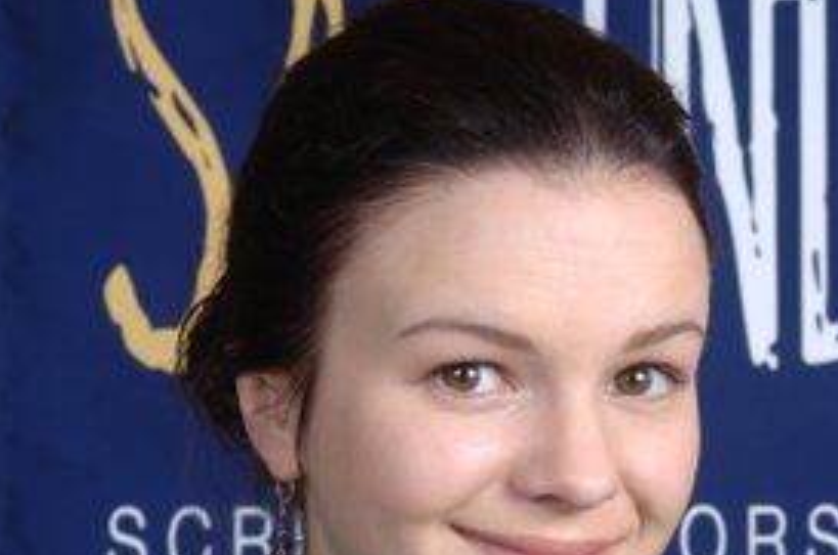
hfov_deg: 12.4
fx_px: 3834
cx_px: 755
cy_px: 297
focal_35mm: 165
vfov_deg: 8.3
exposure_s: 1/250
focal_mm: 60
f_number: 13
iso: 100
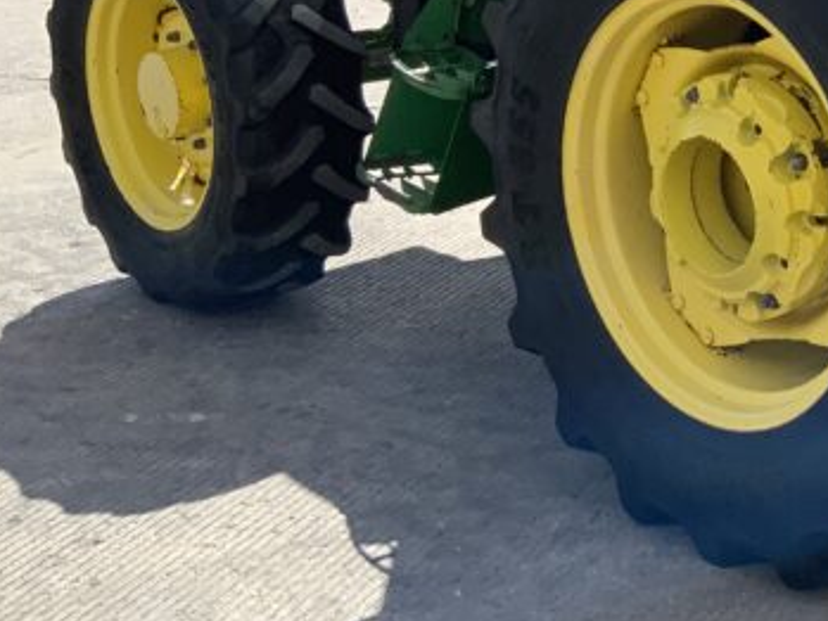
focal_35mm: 85
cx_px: 1049
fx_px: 2034
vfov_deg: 16.7
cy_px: -90
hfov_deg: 21.1
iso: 16
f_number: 1.8
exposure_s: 1/1490
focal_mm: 3
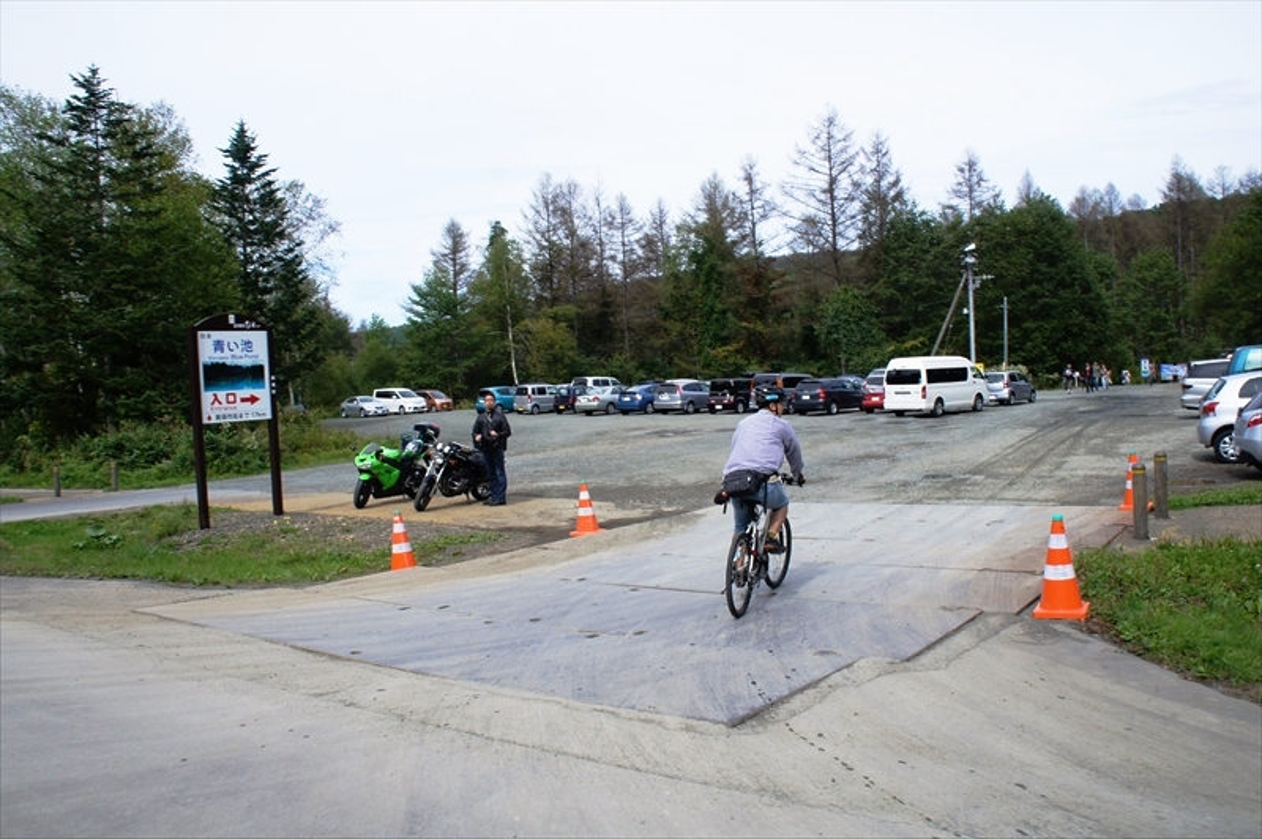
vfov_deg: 47.9
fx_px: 946
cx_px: 631
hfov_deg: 67.4
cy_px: 420
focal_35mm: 27
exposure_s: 1/160
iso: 200
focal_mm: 18
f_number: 13
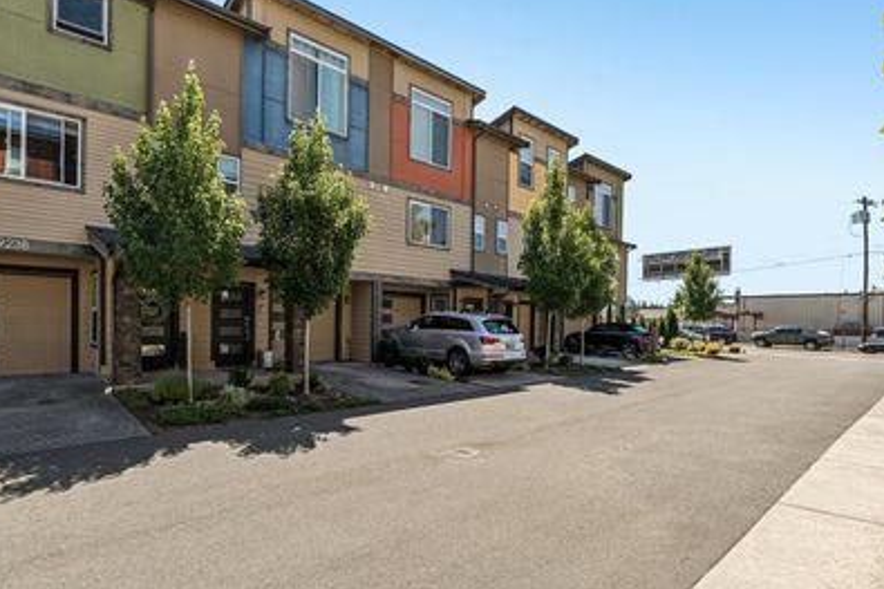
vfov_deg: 64.4
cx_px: 392
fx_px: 466
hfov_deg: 86.6
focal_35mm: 19
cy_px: 321
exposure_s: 1/160
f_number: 9
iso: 250
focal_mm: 10
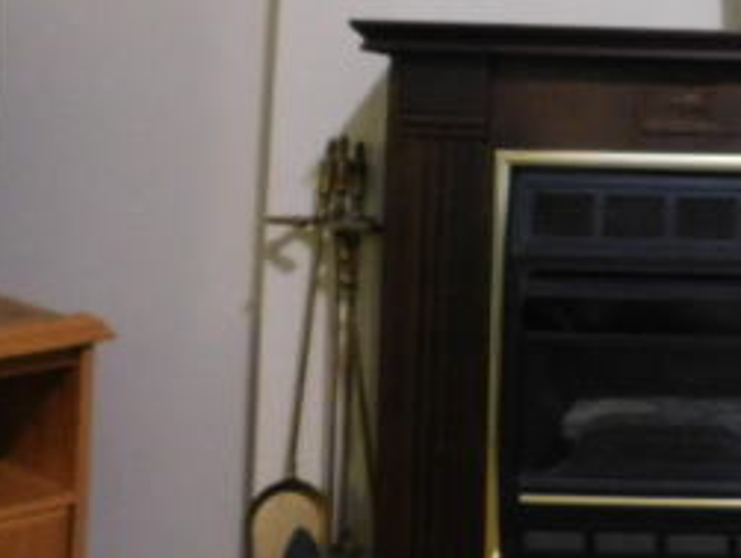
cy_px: 77
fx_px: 1308
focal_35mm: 61
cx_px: 781
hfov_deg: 29.1
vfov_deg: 23.6
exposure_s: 1/8
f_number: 3
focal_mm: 4
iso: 560
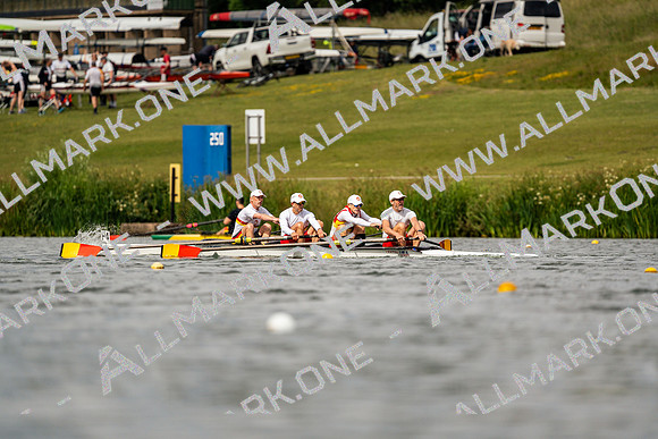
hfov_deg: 3.4
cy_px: 220
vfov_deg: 2.3
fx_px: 10969
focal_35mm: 600
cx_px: 329
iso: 200
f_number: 6.3
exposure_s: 1/2000
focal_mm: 600
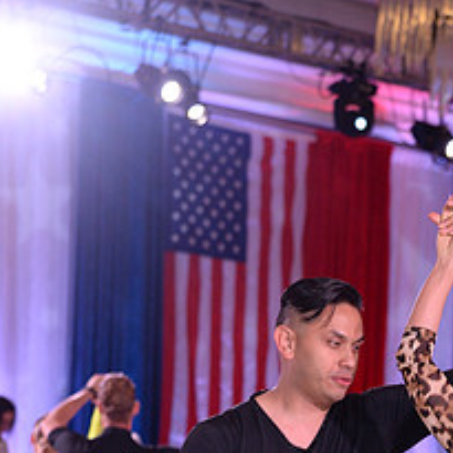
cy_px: 619
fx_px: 3020
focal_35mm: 204
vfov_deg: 8.4
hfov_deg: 8.5
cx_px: 421
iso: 2000
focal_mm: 85
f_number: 5
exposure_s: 1/250
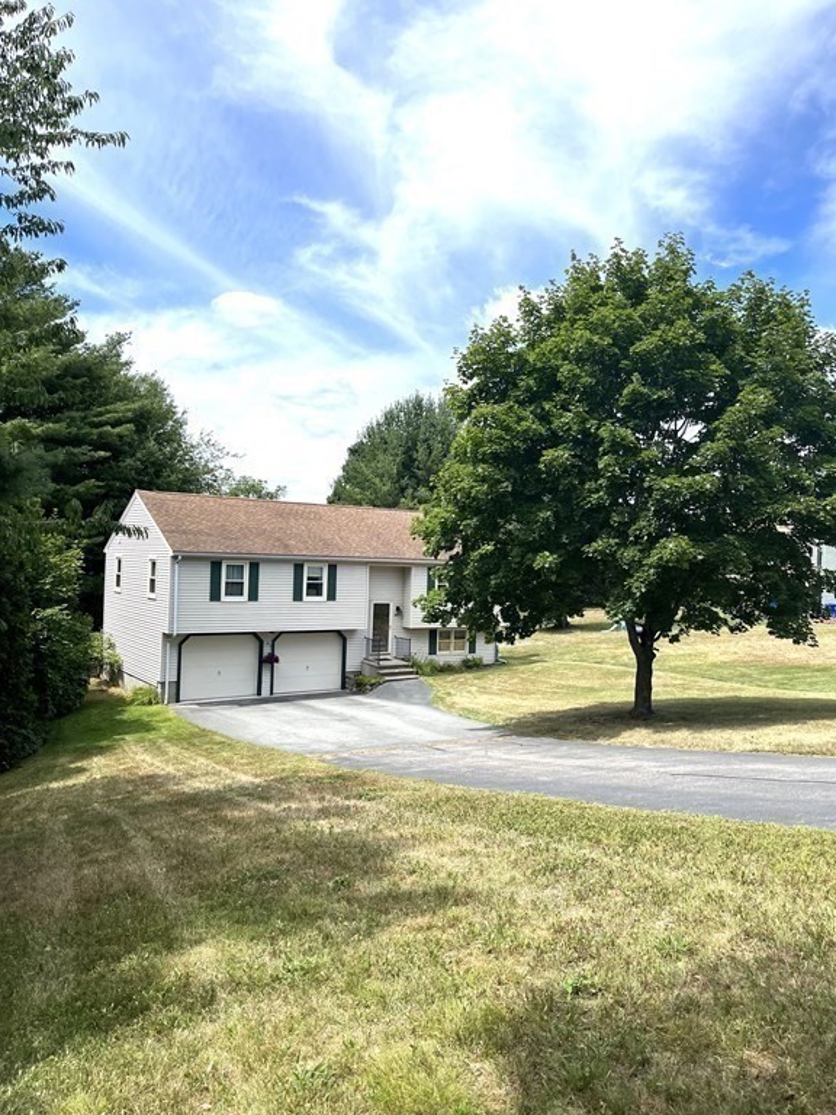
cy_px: 558
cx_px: 418
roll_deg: -0.3
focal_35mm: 26
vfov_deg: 67.3
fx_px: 837
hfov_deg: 53.1
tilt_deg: -0.1
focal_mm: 5.1
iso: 50
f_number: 1.6
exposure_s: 1/3521
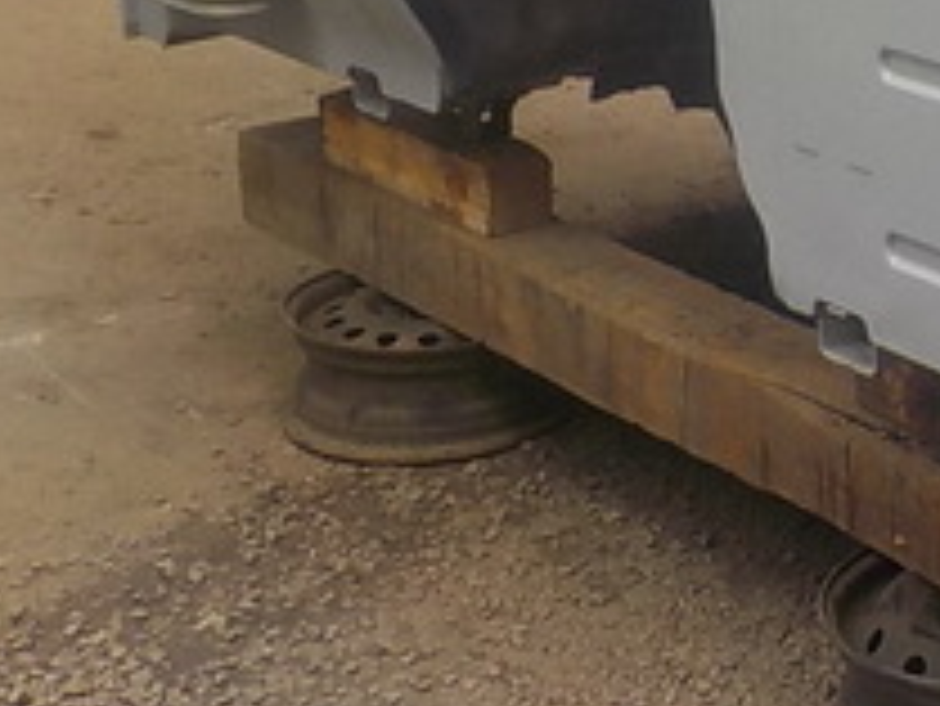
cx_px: 1178
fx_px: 2500
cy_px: -243
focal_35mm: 92
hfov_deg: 19.8
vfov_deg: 15.2
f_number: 3.3
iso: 125
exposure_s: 1/160
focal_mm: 4.1
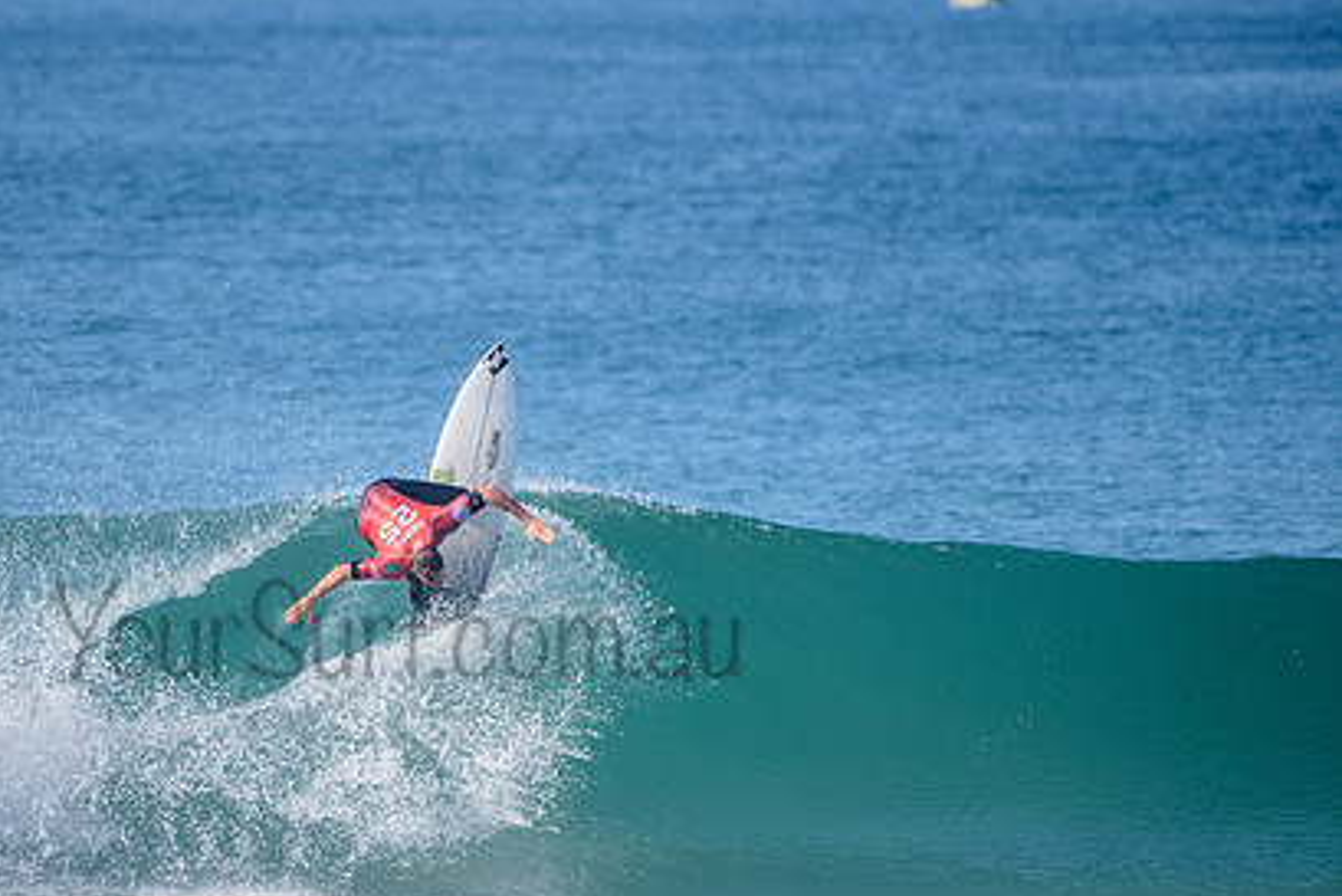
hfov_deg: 2.9
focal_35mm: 709
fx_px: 26438
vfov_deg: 1.9
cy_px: 602
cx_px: 394
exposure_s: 1/1600
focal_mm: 500
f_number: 5.6
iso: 180
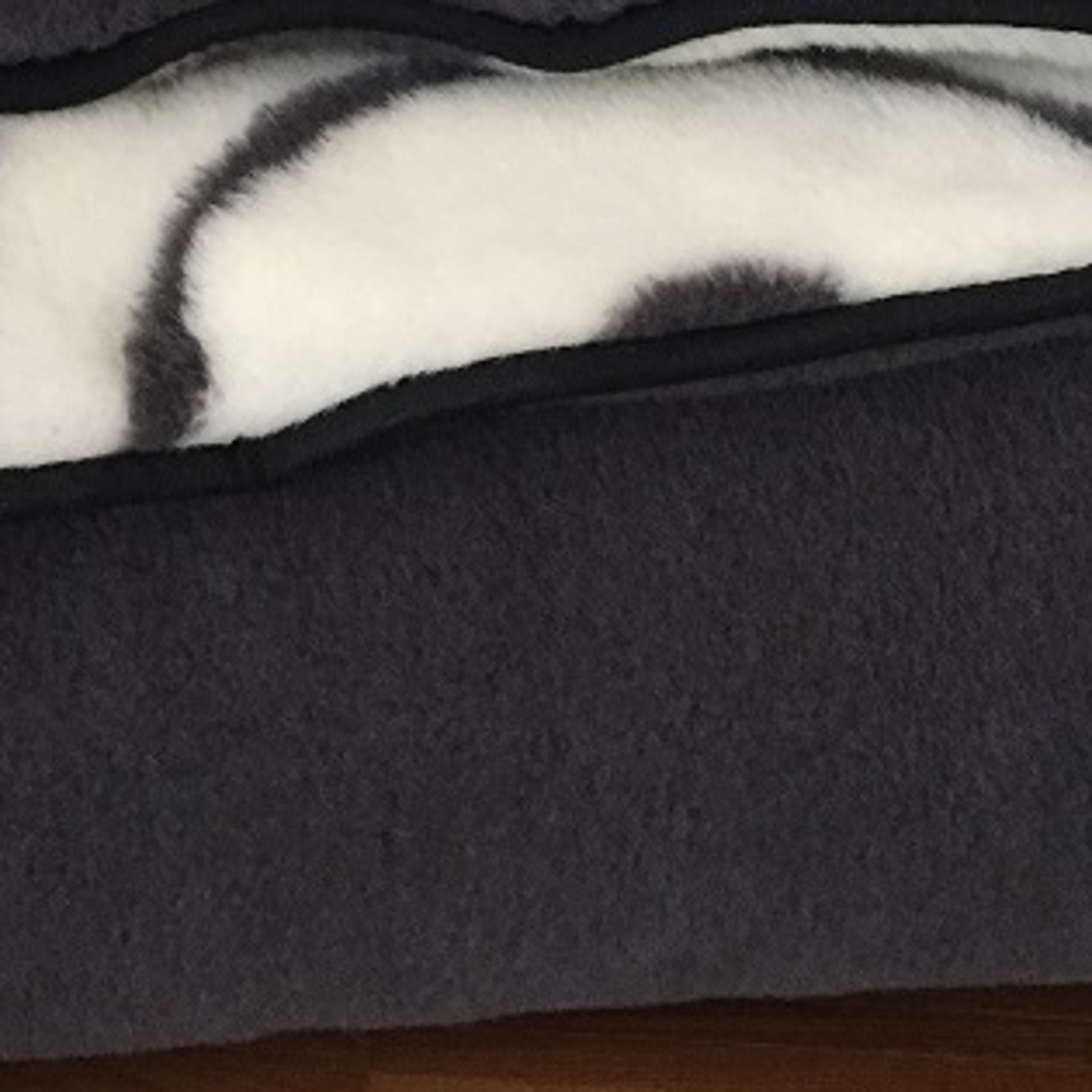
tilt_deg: -20.9
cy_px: 205
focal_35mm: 65
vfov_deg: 26.0
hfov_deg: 26.5
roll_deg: -0.6
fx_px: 2320
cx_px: 596
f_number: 2.2
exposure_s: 1/17
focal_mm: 4.15
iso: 320
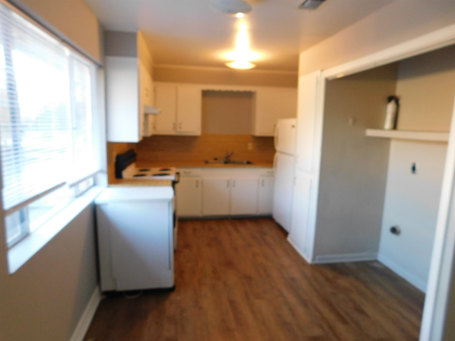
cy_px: 170
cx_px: 228
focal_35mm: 23
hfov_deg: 73.9
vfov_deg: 58.9
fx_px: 302
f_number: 3
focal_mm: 4
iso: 320
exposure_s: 1/30
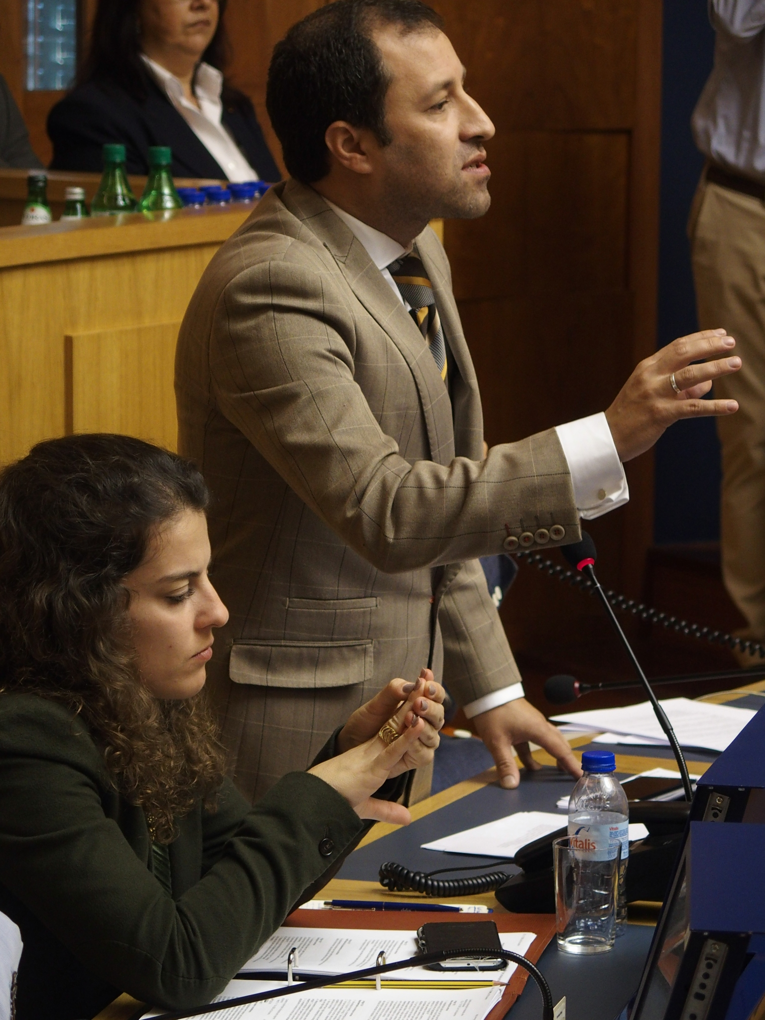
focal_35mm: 165
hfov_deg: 9.0
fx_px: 4862
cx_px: 382
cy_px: 510
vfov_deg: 12.0
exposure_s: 1/80
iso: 400
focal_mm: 35
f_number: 2.8
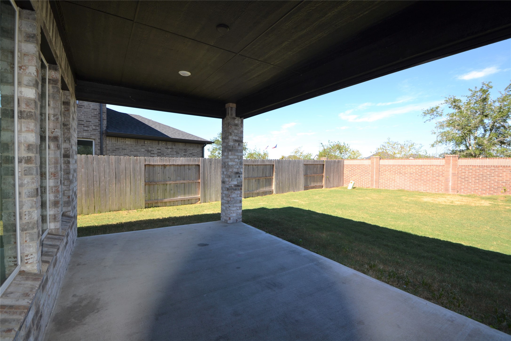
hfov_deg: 100.4
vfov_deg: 77.3
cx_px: 256
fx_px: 213
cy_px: 170
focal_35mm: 15
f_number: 6.3
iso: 100
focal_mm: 10
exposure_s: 1/200
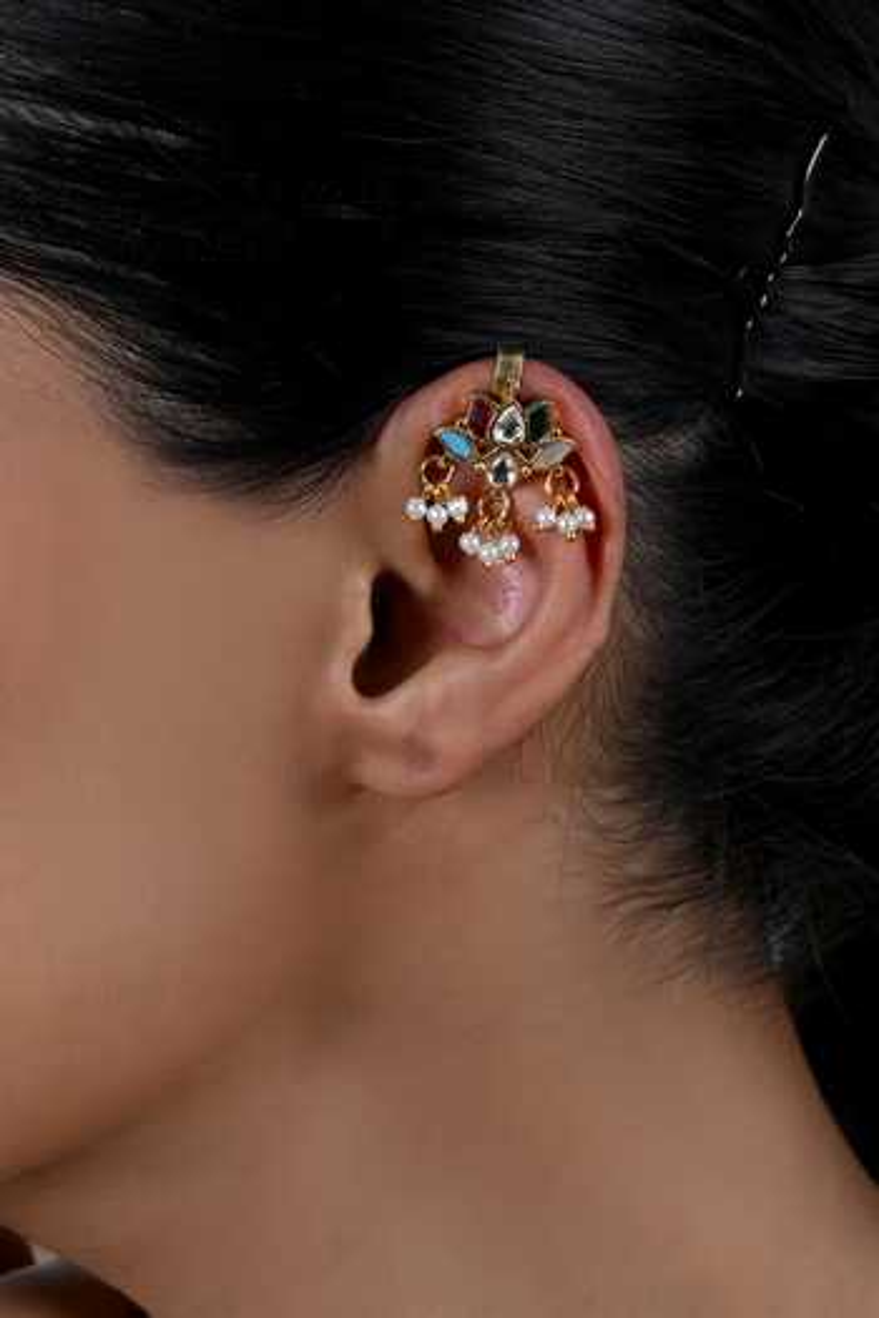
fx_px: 1831
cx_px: 440
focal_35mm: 50
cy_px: 659
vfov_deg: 39.6
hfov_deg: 27.0
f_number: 10
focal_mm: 50
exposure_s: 1/125
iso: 125
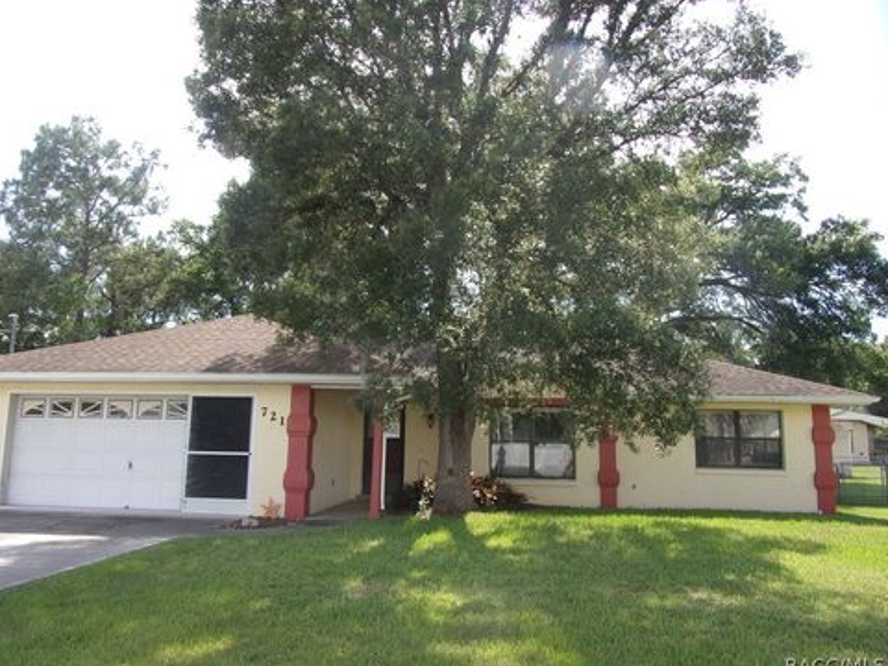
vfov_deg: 54.9
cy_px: 334
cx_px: 448
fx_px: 641
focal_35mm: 25
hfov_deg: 69.4
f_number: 3.3
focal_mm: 4.3
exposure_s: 1/420
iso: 80
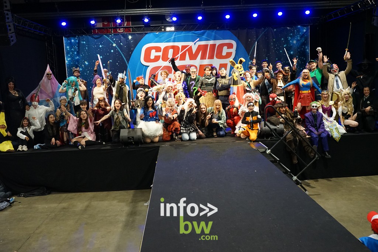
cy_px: 126
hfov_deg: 54.4
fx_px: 368
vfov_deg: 37.9
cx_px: 189
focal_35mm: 35
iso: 4000
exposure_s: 1/200
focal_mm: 35
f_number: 4
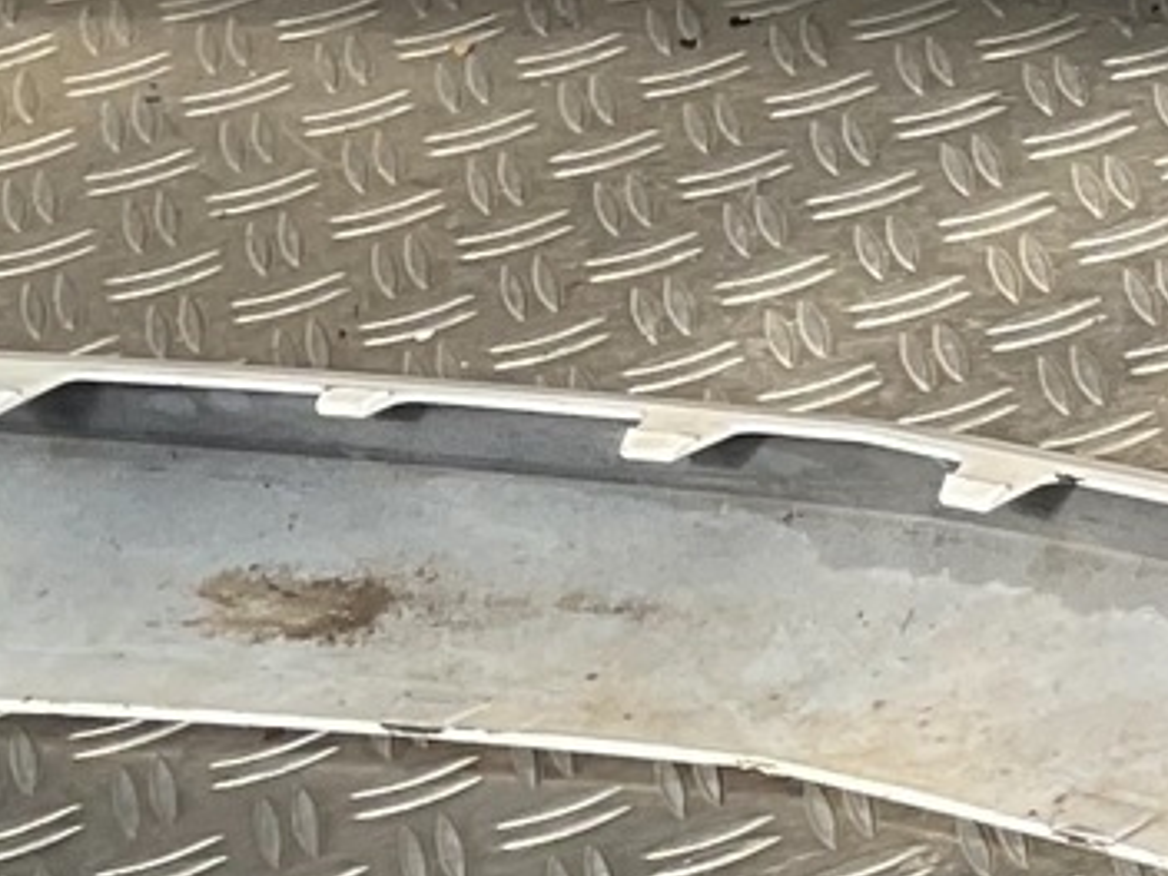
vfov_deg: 8.9
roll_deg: +5.7
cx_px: 2562
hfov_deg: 10.6
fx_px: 5601
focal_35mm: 166
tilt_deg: -39.2
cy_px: 607
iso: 16
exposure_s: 1/642
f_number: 1.8
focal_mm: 3
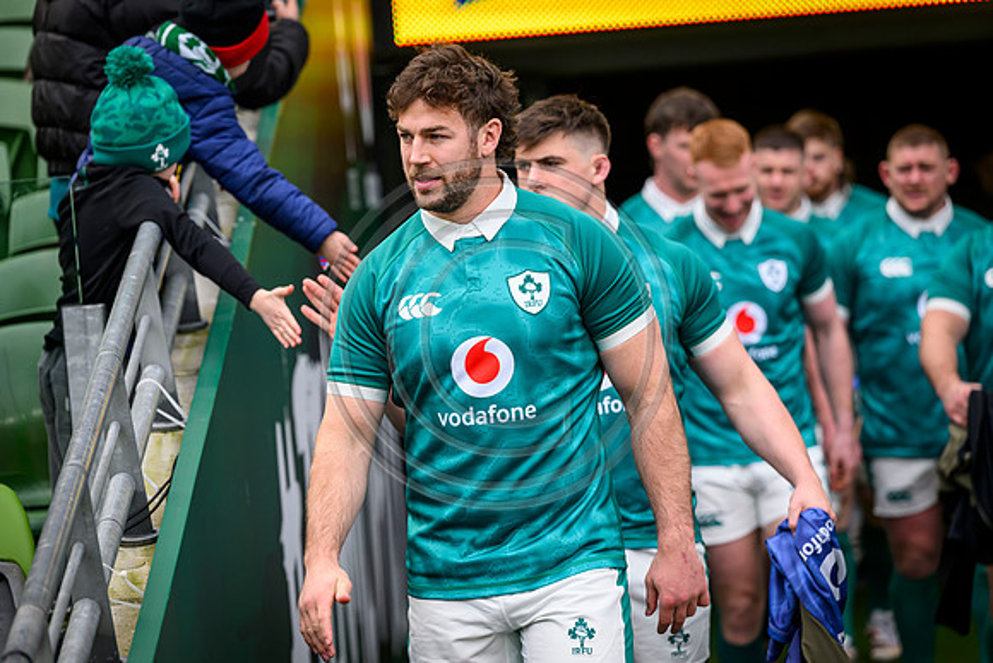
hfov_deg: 11.4
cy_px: 332
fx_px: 4966
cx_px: 496
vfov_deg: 7.6
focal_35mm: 180
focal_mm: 180
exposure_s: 1/2500
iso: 1250
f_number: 4
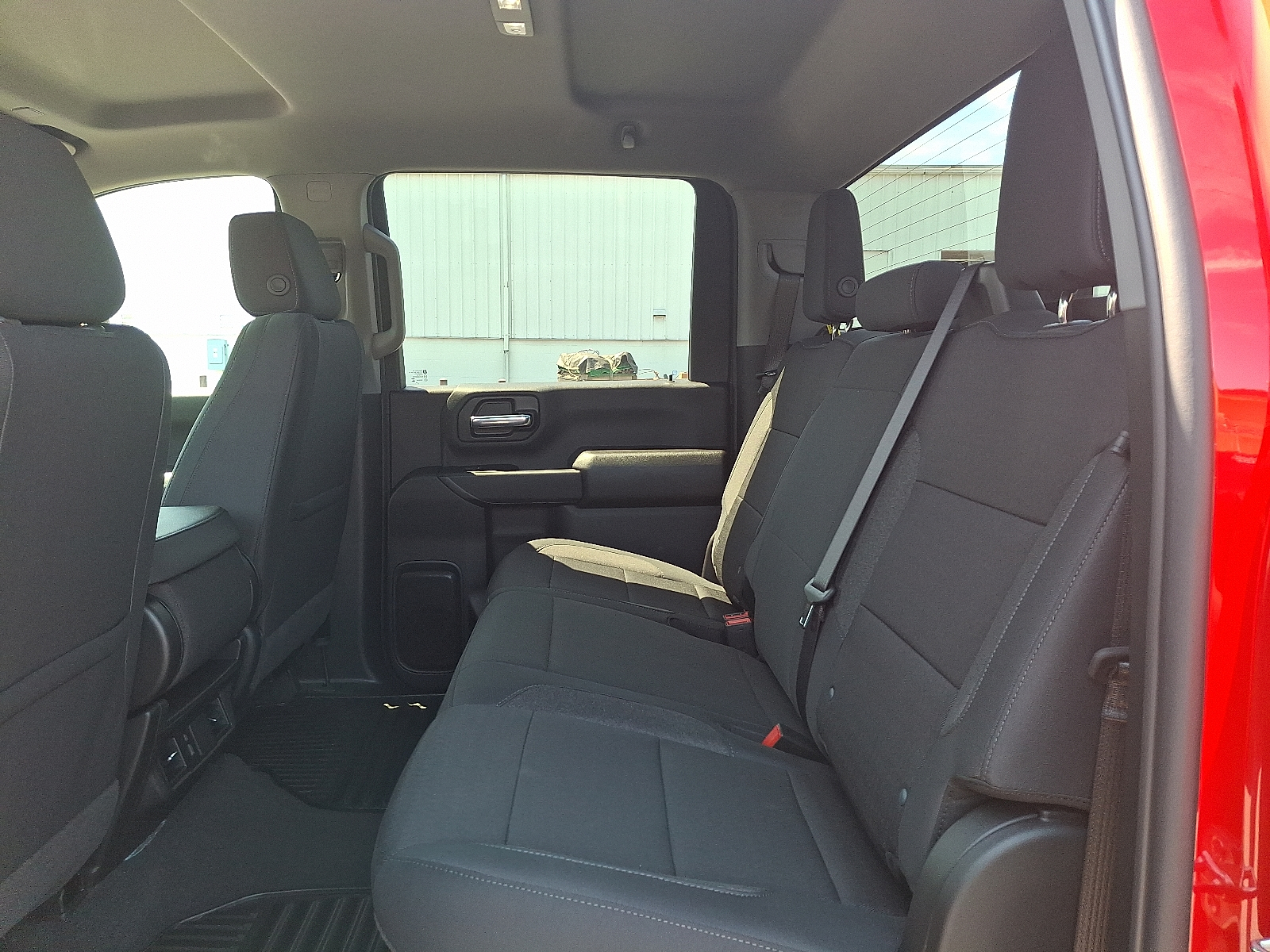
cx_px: 635
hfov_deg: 69.4
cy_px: 476
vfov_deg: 54.9
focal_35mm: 25
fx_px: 917
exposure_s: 1/120
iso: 36
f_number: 1.8
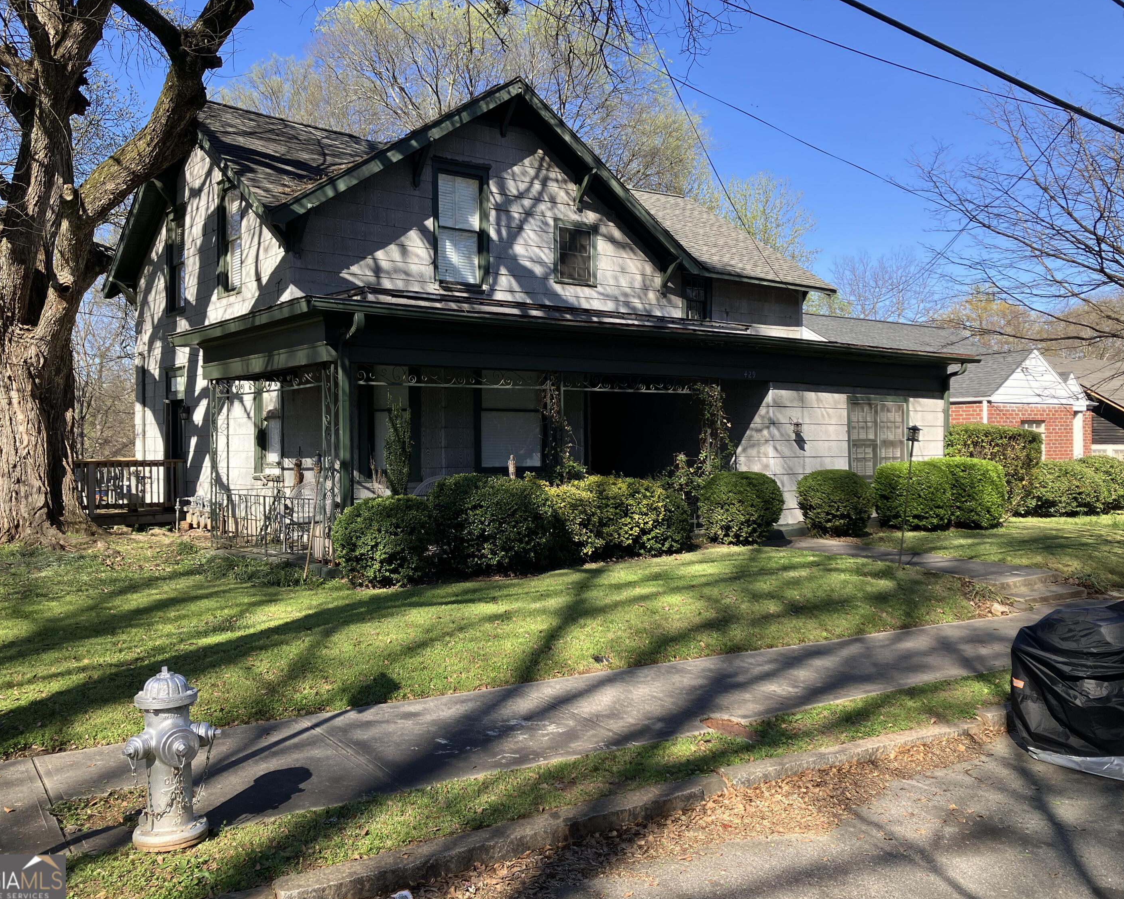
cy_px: 438
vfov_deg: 48.5
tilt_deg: +0.6
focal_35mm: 30
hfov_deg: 58.8
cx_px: 544
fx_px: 998
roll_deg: +1.0
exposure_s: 1/704
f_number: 1.8
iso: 32
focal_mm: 3.99
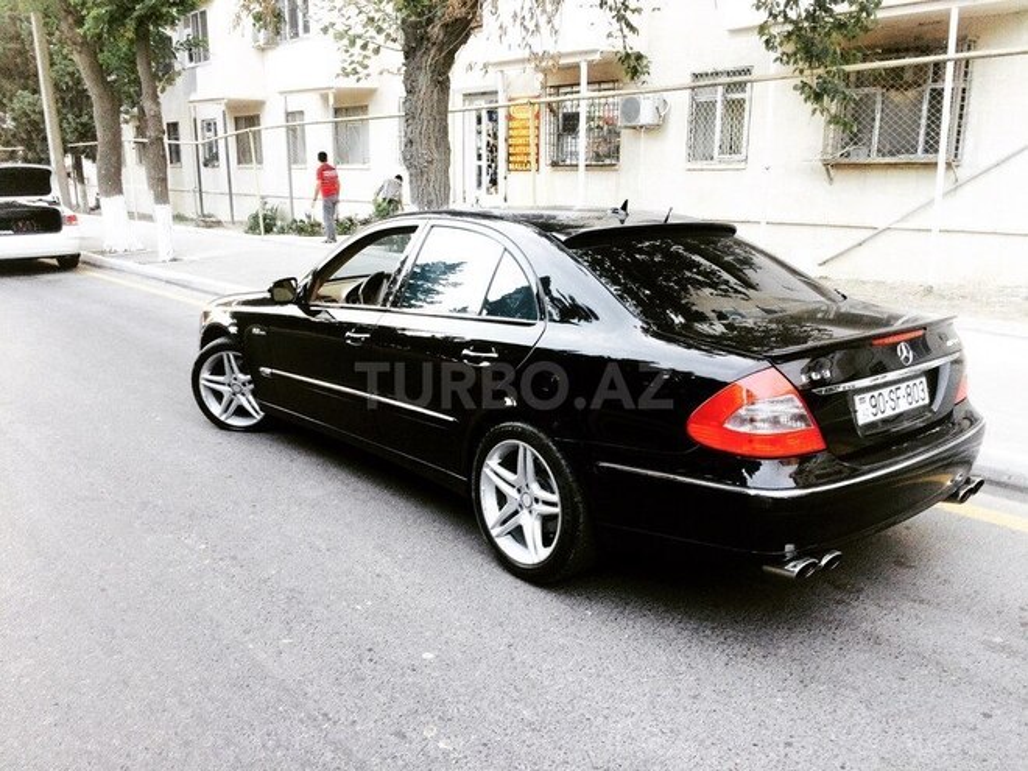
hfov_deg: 61.7
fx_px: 861
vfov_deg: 48.2
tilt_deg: -14.4
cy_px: 386
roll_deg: +0.3
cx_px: 514
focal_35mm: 29
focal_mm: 4.15
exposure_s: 1/33
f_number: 2.2
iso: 100
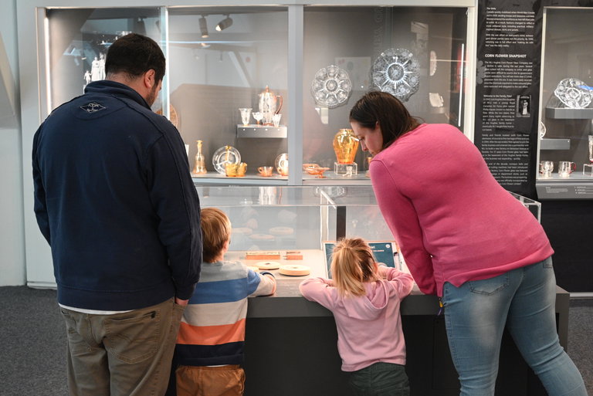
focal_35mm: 50
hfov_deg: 39.6
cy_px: 198
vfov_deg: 27.0
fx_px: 824
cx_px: 296
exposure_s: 1/60
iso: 3200
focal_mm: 50
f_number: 6.3
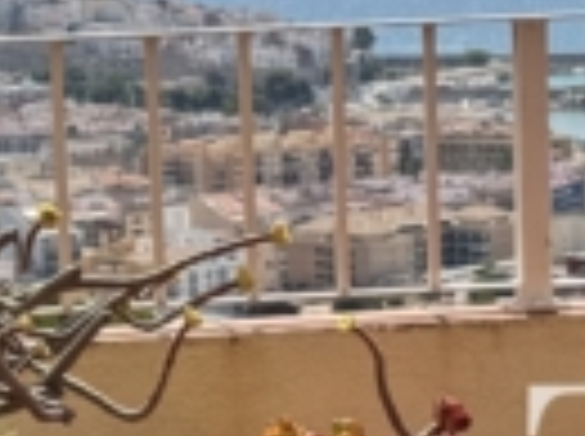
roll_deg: +2.4
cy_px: 423
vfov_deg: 6.8
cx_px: 225
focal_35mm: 216
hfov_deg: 9.2
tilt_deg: -8.3
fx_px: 3644
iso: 64
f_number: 1.78
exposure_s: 1/5848
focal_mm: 6.76
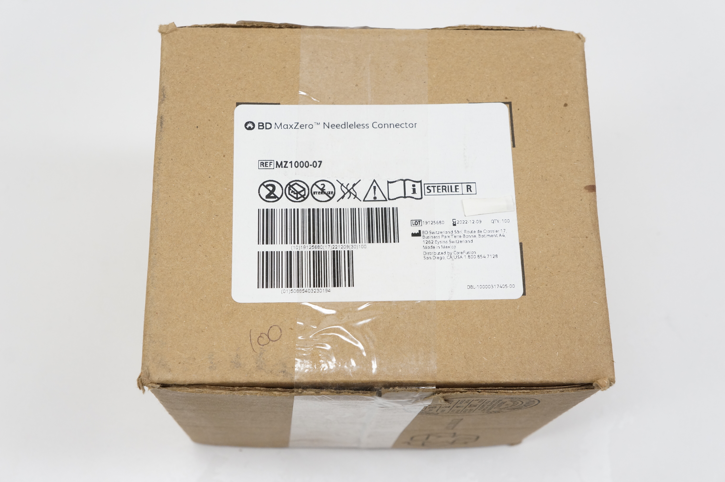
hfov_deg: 41.2
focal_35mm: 48
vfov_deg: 28.0
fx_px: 966
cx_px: 362
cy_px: 241
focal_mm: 32
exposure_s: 1/100
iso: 800
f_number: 7.1
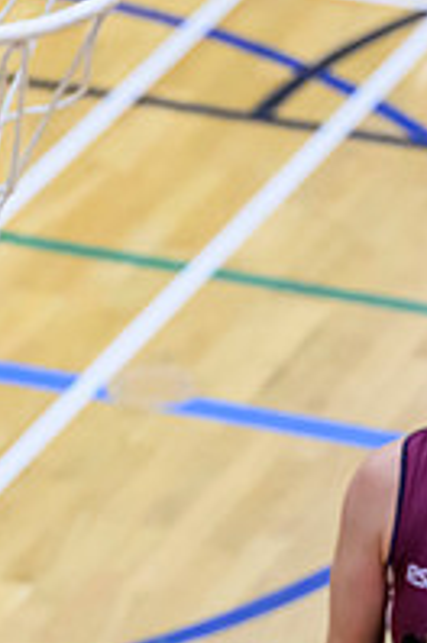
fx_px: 6070
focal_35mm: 340
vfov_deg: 6.1
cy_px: 310
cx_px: -577
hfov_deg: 4.0
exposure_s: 1/1000
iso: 5000
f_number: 2.8
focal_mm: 100
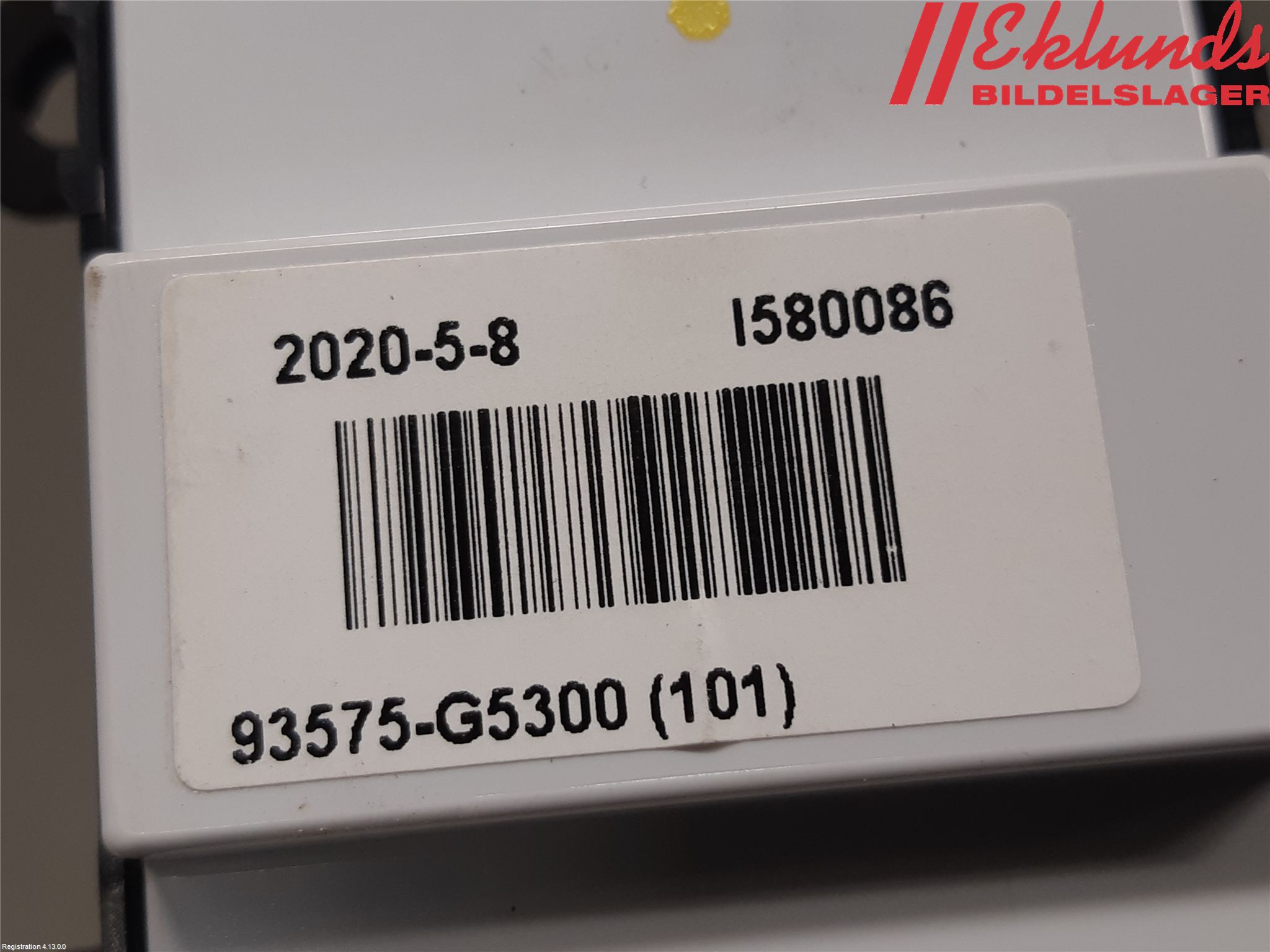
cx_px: 635
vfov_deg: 53.1
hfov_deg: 67.3
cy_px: 476
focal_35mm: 26
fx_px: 954
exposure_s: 1/50
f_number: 1.7
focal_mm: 3.93
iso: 64
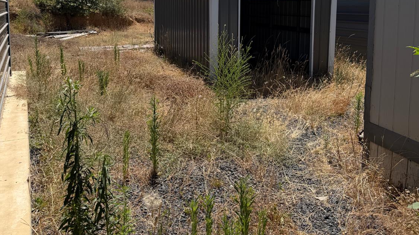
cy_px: 49
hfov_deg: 56.6
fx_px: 389
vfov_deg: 32.8
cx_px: 209
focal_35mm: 35
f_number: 1.78
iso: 80
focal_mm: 6.76
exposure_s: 1/4167
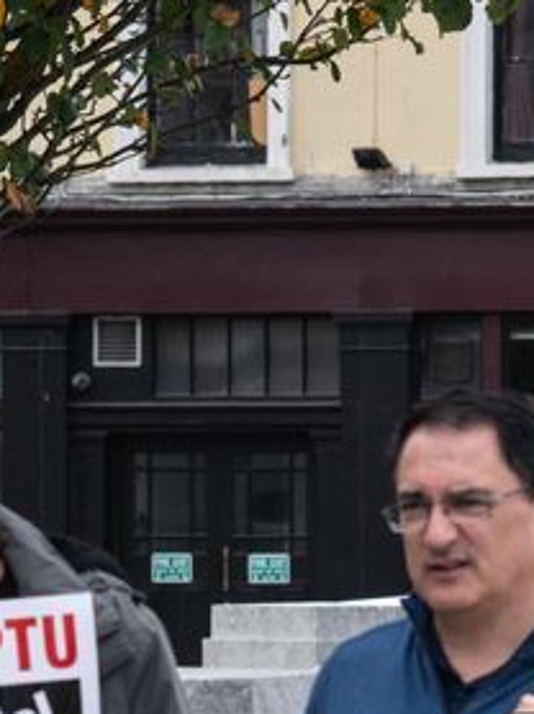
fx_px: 6942
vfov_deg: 5.9
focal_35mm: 337
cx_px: 272
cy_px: 682
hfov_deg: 4.4
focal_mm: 95
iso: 640
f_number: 8
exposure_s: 1/1000
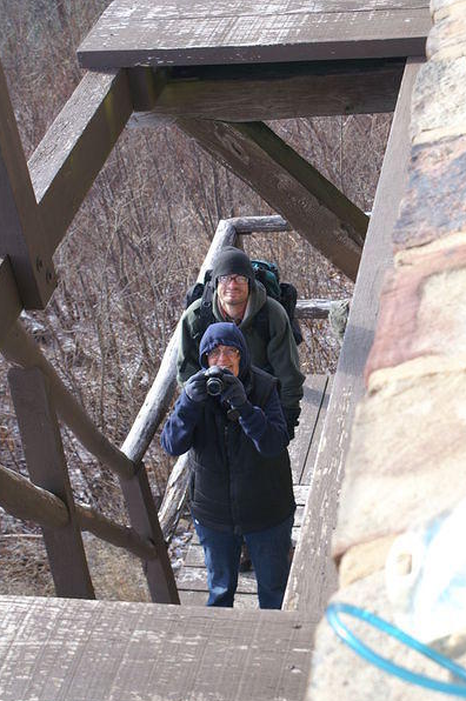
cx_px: 229
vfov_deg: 27.9
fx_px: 1412
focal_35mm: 73
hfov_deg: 18.7
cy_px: 358
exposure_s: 1/80
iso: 100
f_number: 5.6
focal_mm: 45
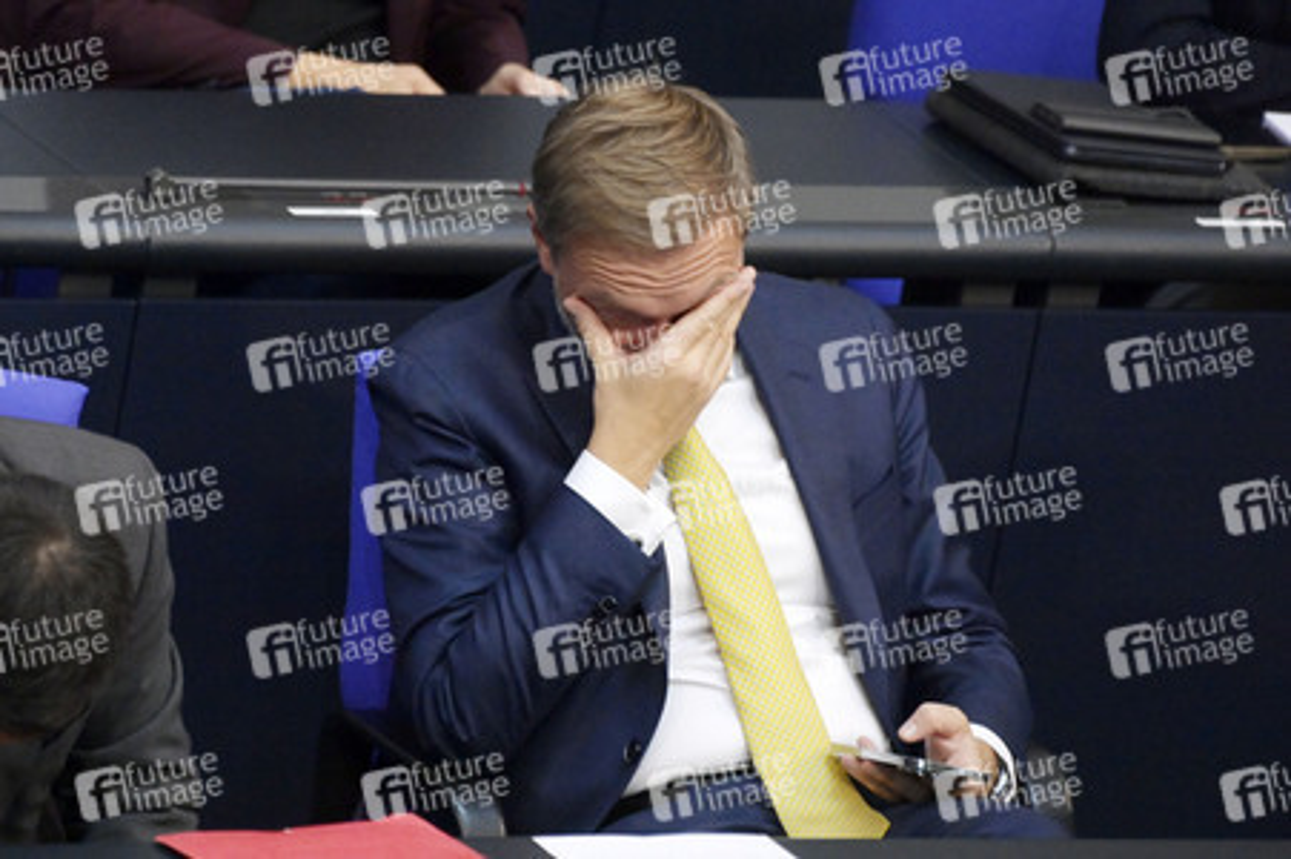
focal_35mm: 420
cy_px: 430
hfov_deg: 4.9
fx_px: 15050
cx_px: 646
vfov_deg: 3.3
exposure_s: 1/800
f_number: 5.6
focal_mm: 420
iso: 8000
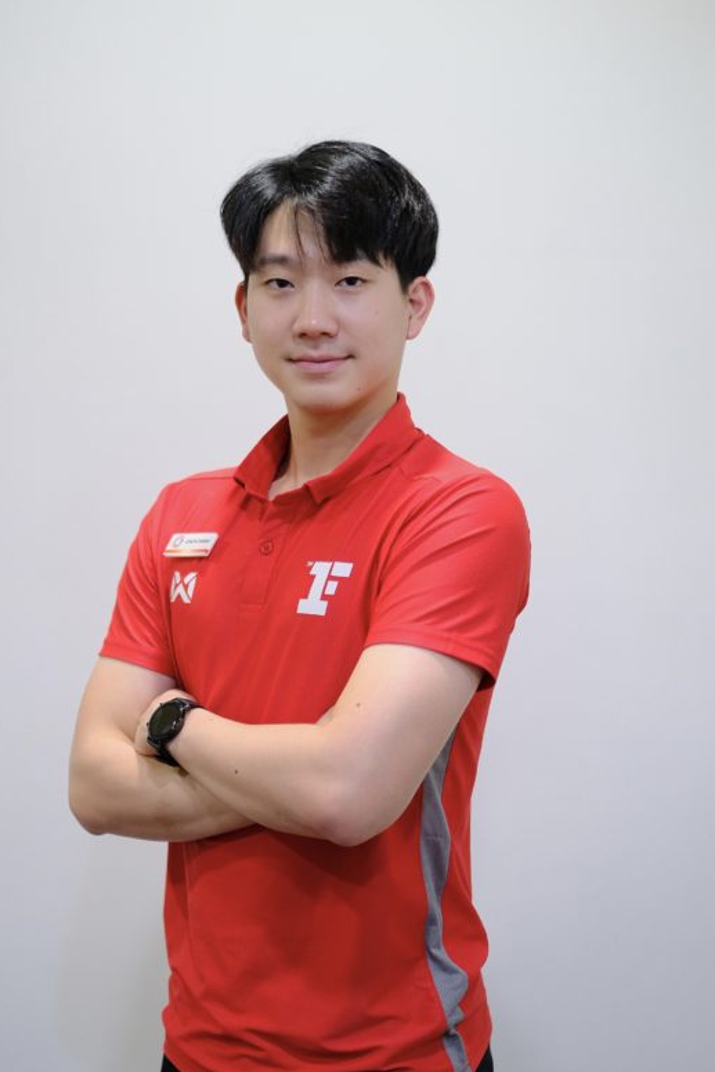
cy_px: 580
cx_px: 298
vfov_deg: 28.8
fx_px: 2084
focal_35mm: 70
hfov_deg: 19.5
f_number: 1.4
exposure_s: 1/100
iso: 800
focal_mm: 35
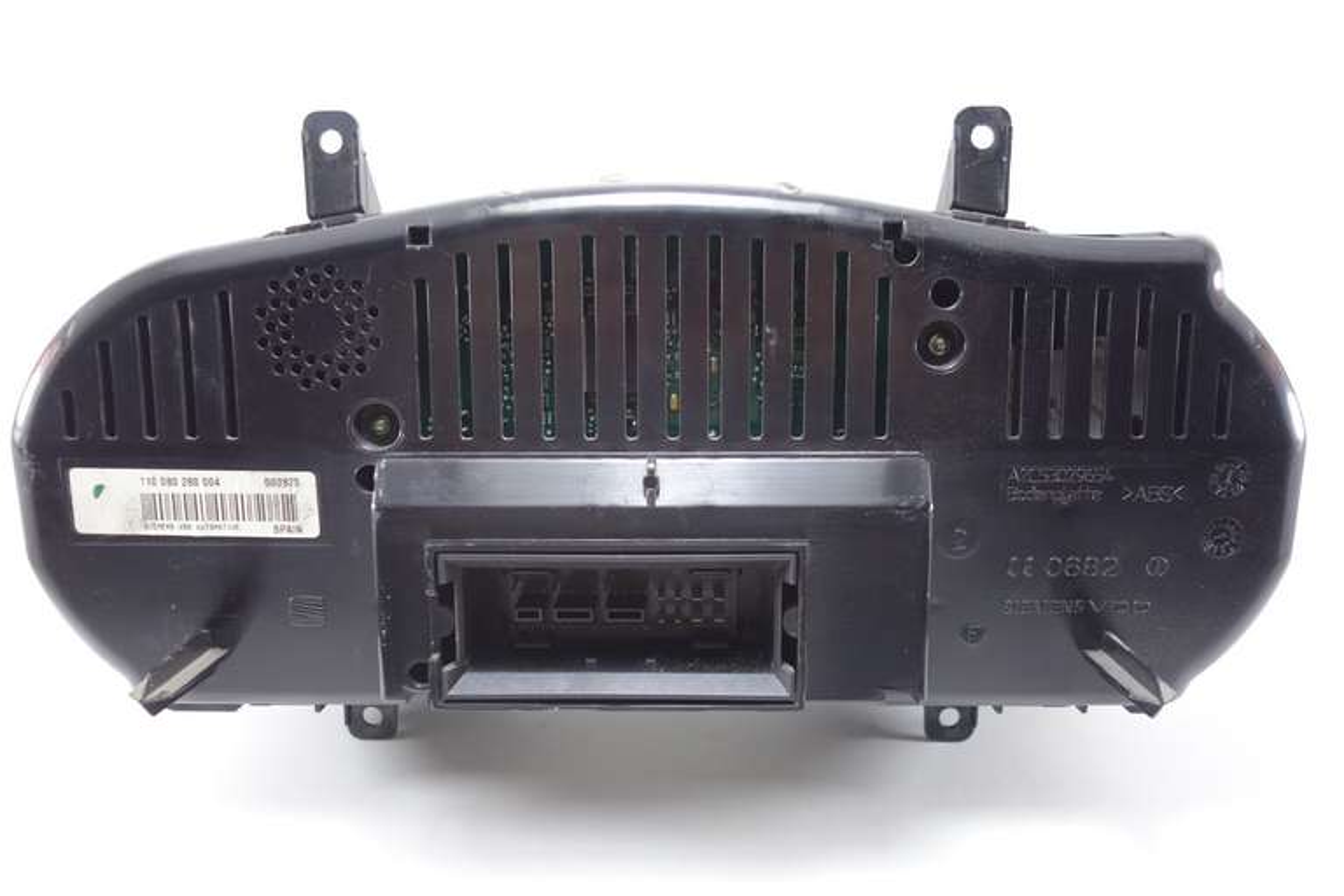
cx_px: 672
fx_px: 1157
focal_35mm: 31
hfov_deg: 60.3
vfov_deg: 42.3
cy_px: 448
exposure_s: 1/40
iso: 250
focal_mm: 11.46
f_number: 2.2
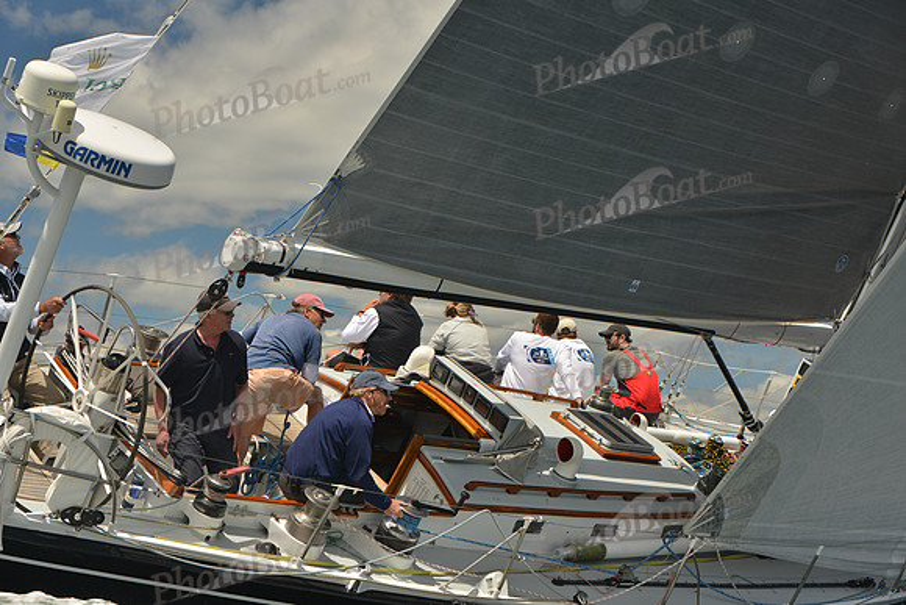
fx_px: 1762
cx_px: 453
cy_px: 302
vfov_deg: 19.5
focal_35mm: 70
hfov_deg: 28.8
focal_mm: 70
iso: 400
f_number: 7.1
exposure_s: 1/800
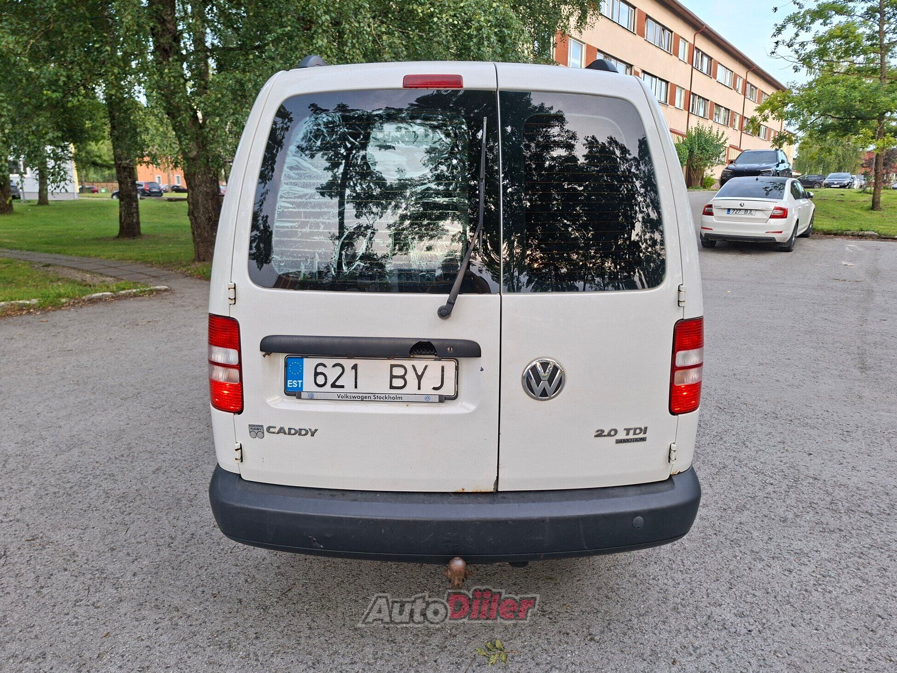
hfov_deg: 73.9
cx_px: 448
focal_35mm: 23
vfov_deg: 58.9
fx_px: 596
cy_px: 336
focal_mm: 5.54
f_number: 1.8
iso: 50
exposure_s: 1/155
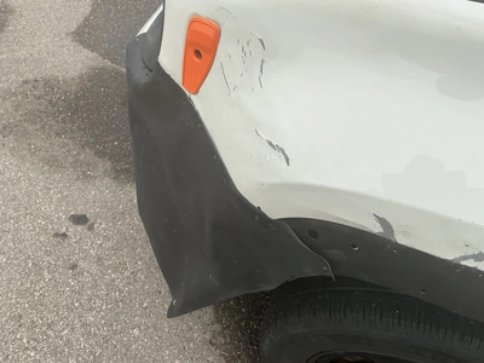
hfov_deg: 63.4
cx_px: 242
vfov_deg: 49.7
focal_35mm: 28
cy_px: 182
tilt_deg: -52.4
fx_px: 391
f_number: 1.8
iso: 25
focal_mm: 3
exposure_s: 1/486
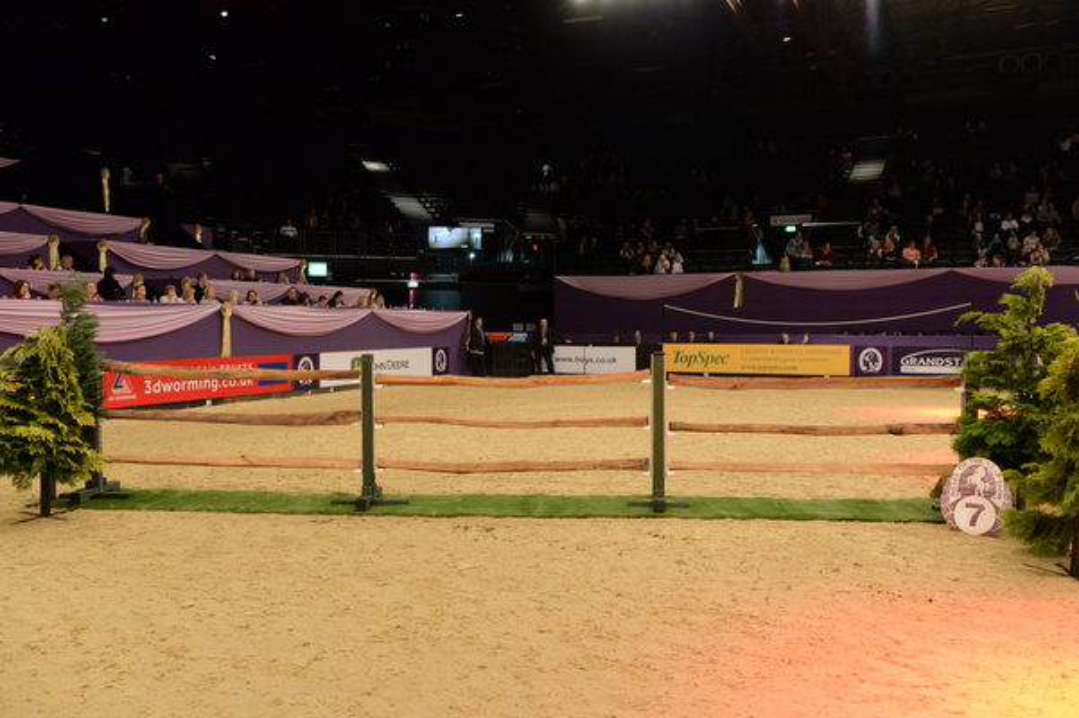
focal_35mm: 32
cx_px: 540
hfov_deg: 58.7
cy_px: 359
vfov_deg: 41.1
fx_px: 959
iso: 5000
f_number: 5
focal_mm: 32
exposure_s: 1/80
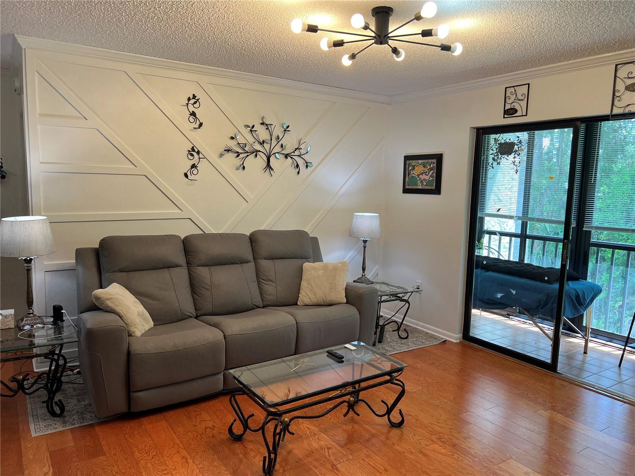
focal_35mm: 26
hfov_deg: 67.3
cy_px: 238
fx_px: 477
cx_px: 318
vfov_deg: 53.1
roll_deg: -0.9
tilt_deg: -6.3
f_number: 1.5
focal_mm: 5.7
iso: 64
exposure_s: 1/120
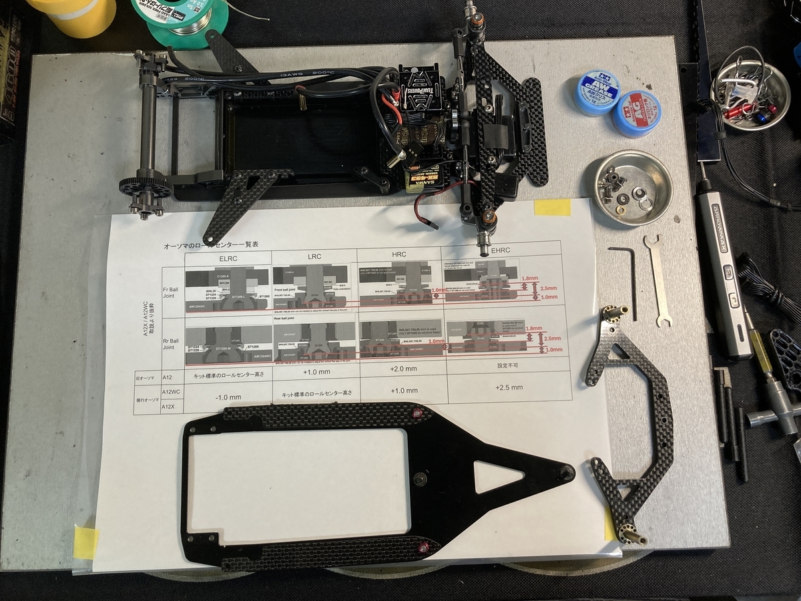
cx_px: 400
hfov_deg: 63.4
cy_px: 300
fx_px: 648
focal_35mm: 28
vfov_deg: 49.7
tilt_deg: -80.6
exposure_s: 1/50
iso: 64
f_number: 1.8
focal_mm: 3.99
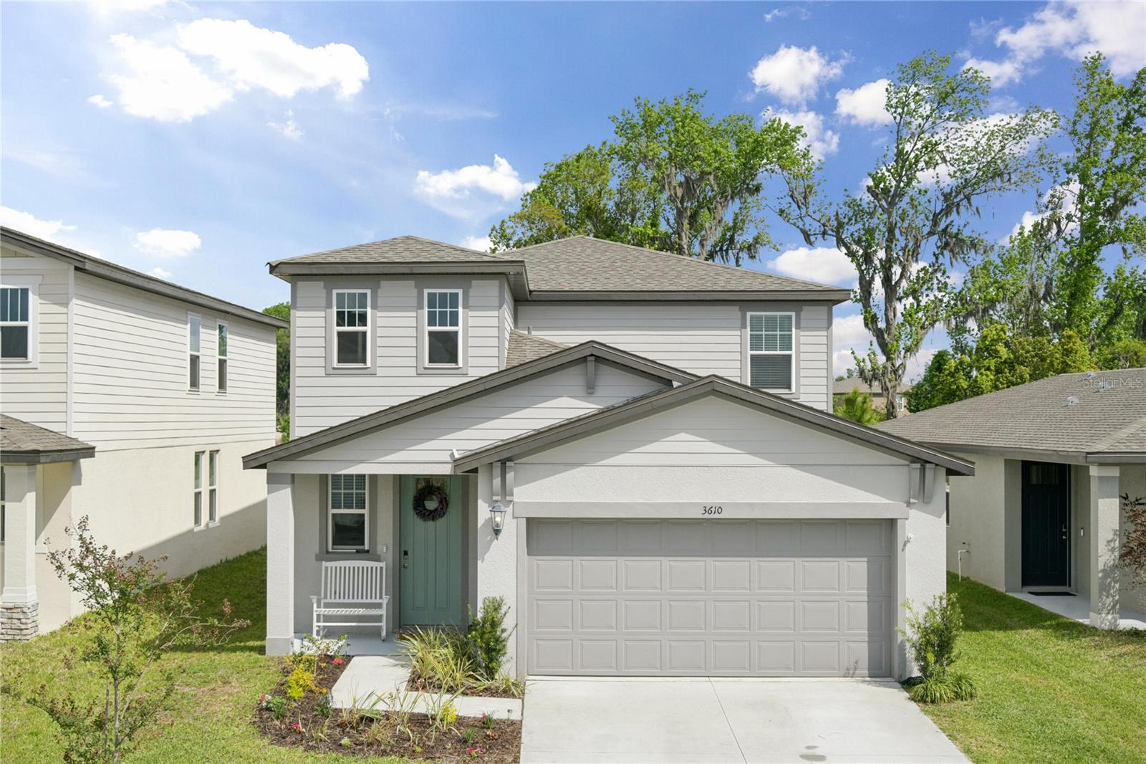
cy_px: 382
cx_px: 573
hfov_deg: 43.6
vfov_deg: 29.9
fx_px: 1432
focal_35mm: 45
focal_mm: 45
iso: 400
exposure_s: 1/2000
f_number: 11
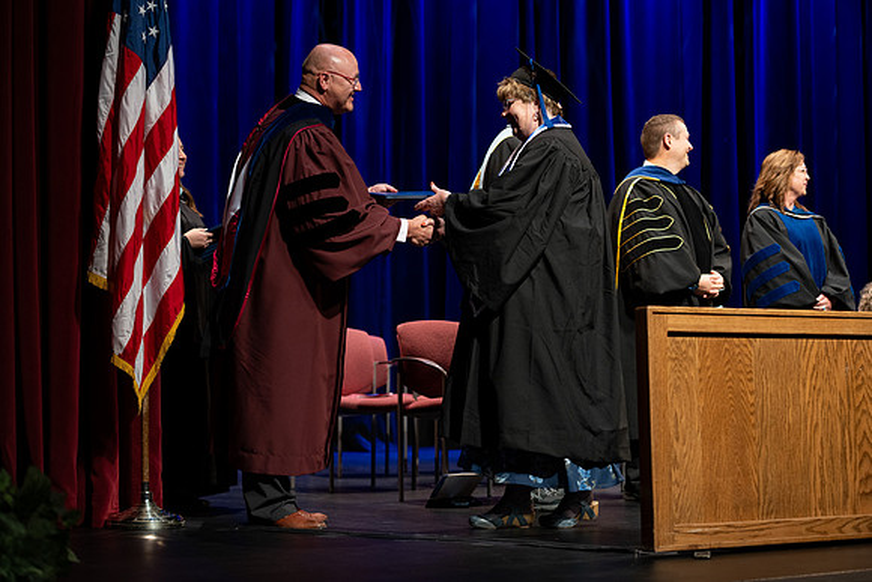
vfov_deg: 19.5
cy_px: 291
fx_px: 1696
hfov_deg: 28.8
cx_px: 436
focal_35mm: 70
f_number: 2.8
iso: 640
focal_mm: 70
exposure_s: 1/250
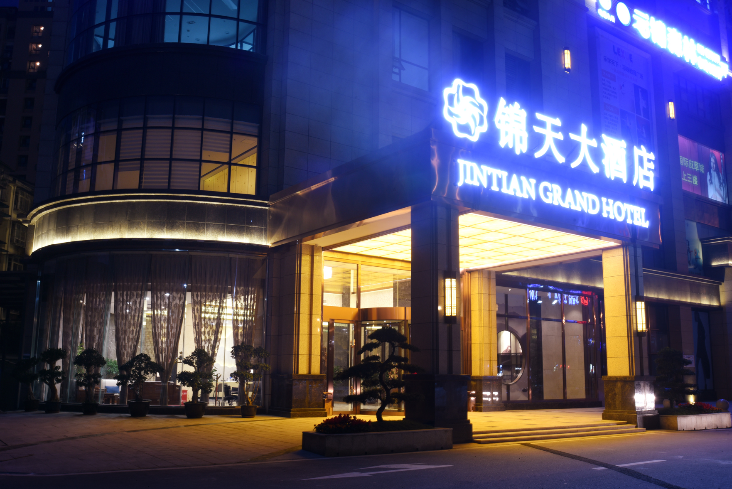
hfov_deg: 54.4
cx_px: 366
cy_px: 244
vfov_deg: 37.9
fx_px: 712
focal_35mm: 35
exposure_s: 5
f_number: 16
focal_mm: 35
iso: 200
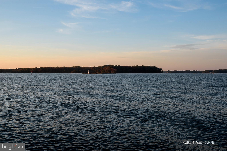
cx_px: 114
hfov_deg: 54.4
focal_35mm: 35
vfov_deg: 37.8
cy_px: 76
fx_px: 221
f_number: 11
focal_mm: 35
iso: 800
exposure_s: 1/100
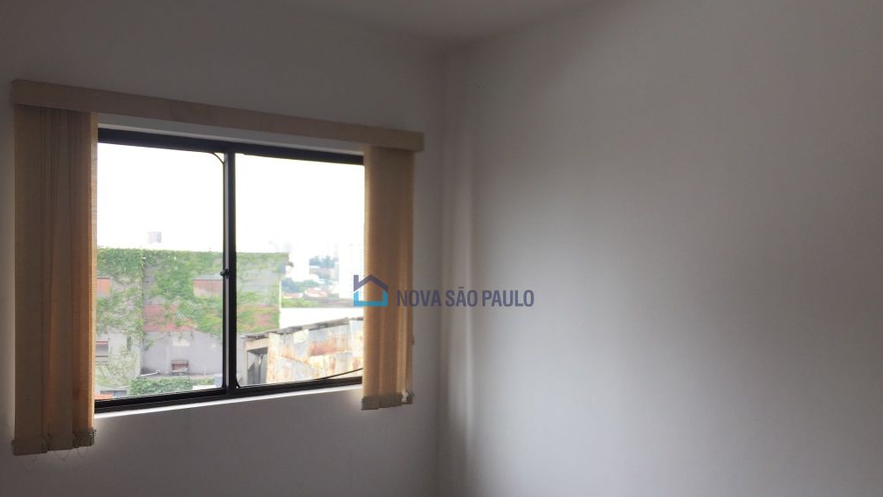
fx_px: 749
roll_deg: -1.8
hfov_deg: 61.0
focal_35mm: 32
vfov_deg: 36.6
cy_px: 291
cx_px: 444
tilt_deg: -2.9
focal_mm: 4.15
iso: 32
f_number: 2.2
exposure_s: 1/243
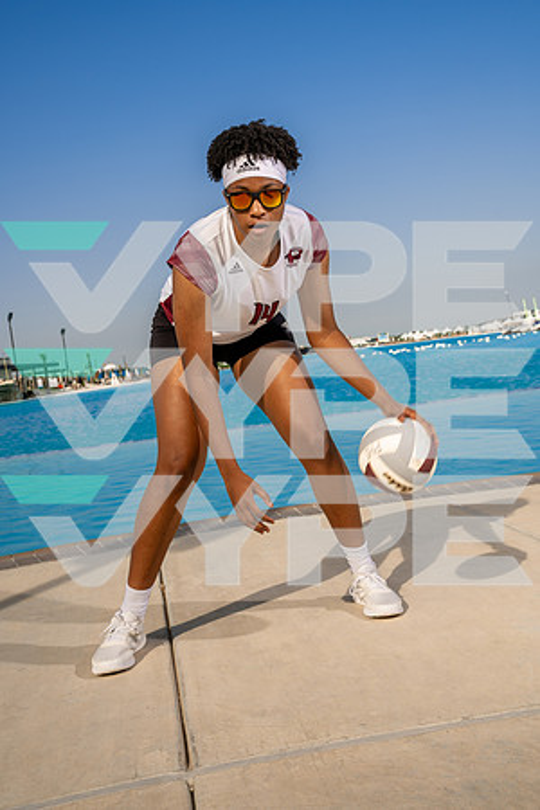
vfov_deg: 44.5
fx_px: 990
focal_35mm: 44
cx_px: 270
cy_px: 405
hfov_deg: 30.5
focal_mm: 44
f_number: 8
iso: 100
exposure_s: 1/320
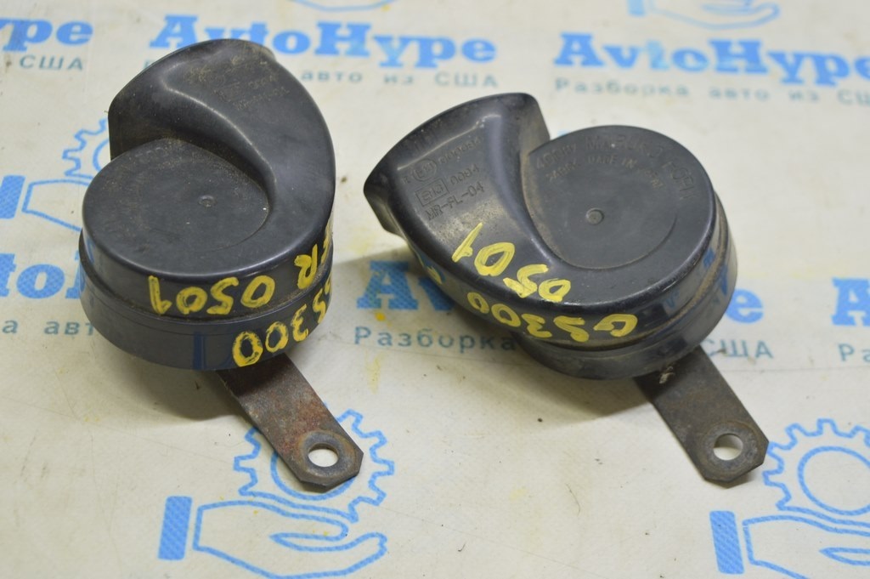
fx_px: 1376
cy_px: 290
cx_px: 435
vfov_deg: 23.7
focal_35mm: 57
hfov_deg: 35.1
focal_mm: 38
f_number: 5.6
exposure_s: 1/20
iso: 400
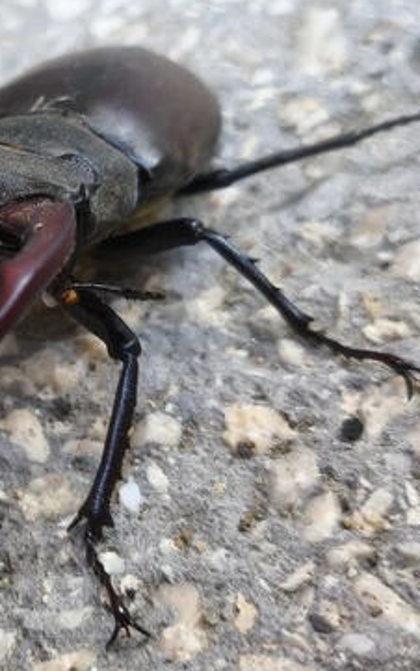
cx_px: 32
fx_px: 1719
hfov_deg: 13.8
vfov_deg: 22.0
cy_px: 230
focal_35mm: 94
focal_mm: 5.35
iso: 250
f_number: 1.7
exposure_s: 1/50
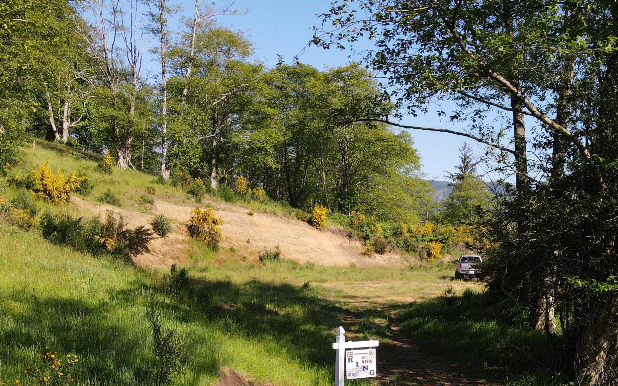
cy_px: 349
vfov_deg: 29.9
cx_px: 377
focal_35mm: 41
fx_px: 691
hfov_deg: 47.9
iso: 100
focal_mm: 4.5
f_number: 2.8
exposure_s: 1/25
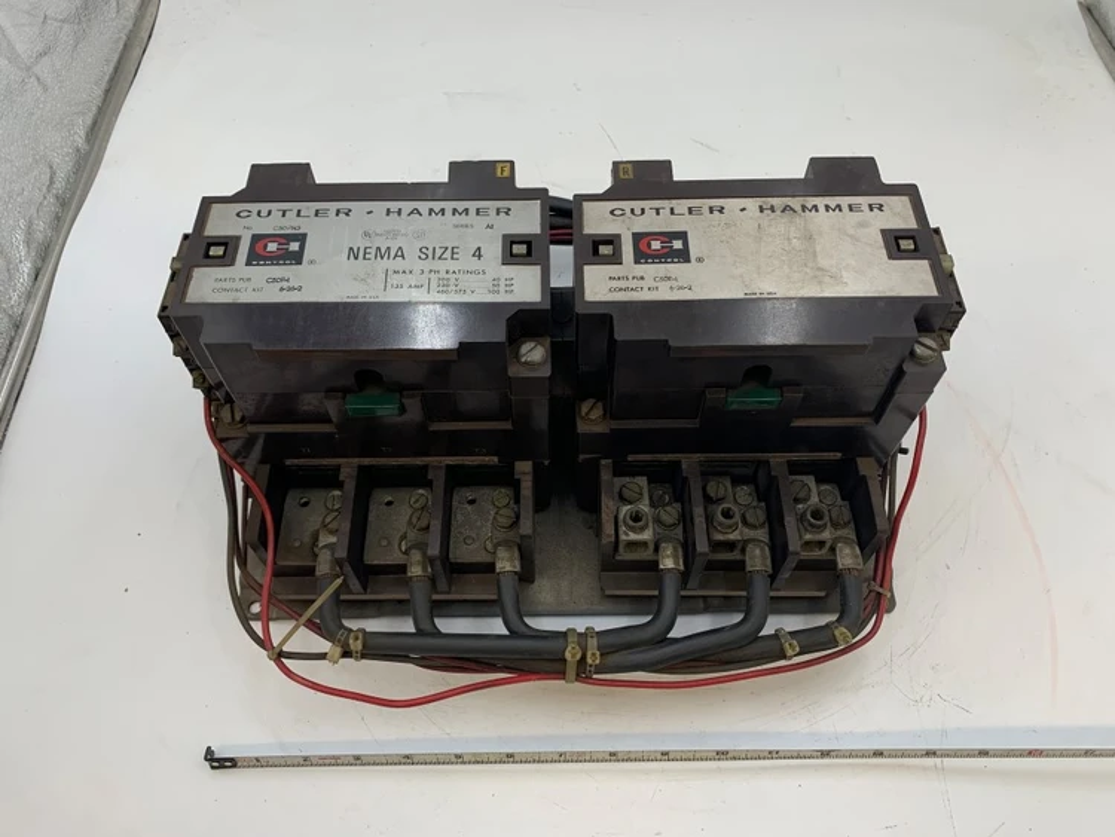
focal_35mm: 26
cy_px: 418
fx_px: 838
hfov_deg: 67.3
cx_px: 558
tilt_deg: -60.5
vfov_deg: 53.1
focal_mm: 4.25
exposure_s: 1/121
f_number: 1.8
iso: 64
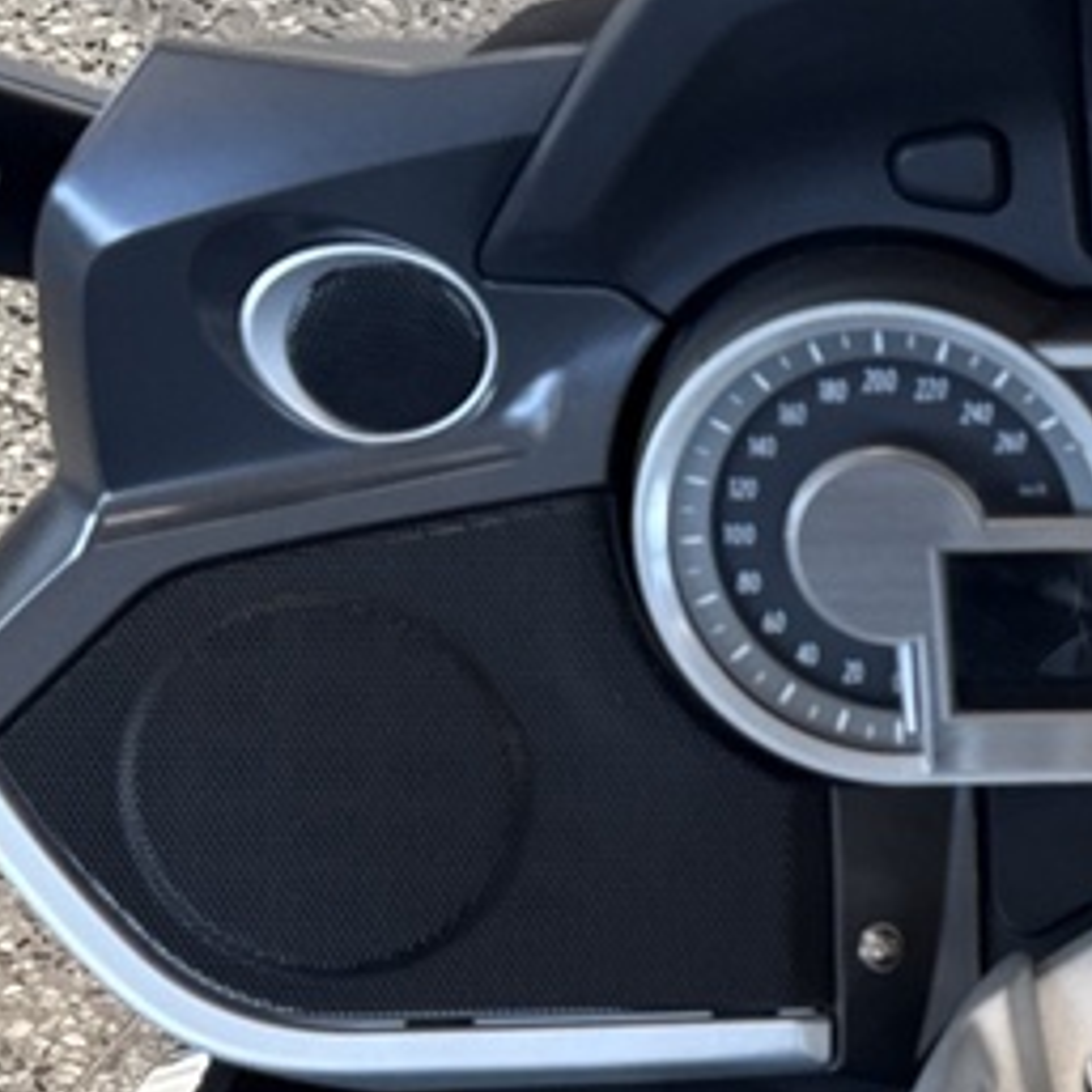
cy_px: 1100
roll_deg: -17.6
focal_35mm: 119
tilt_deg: -42.6
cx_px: 1687
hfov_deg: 13.7
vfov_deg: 14.4
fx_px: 4247
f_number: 1.78
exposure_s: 1/100
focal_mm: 6.76
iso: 64
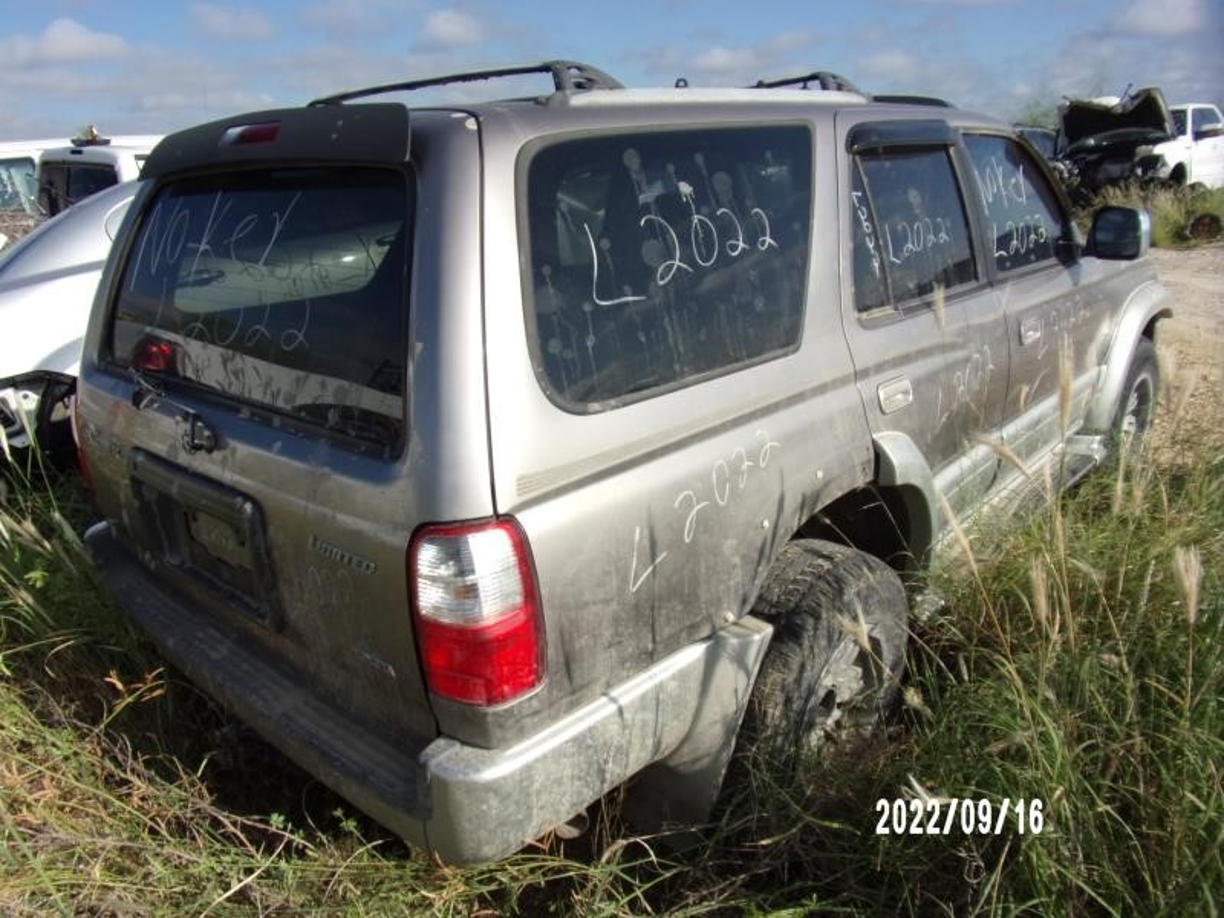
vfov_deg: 56.8
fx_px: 849
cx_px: 612
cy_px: 459
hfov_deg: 71.6
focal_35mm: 24
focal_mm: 4.3
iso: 80
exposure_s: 1/1300
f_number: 3.3
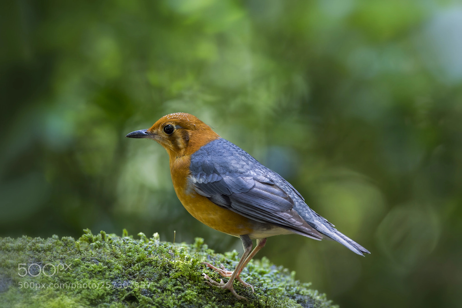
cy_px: 154
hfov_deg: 3.4
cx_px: 231
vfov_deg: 2.3
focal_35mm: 600
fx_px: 7698
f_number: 5.6
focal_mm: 600
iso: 800
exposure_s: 1/30
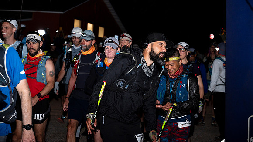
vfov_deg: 18.2
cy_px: 58
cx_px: 126
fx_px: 442
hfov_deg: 31.9
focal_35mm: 66
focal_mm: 63
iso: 320
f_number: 4
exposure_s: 1/200
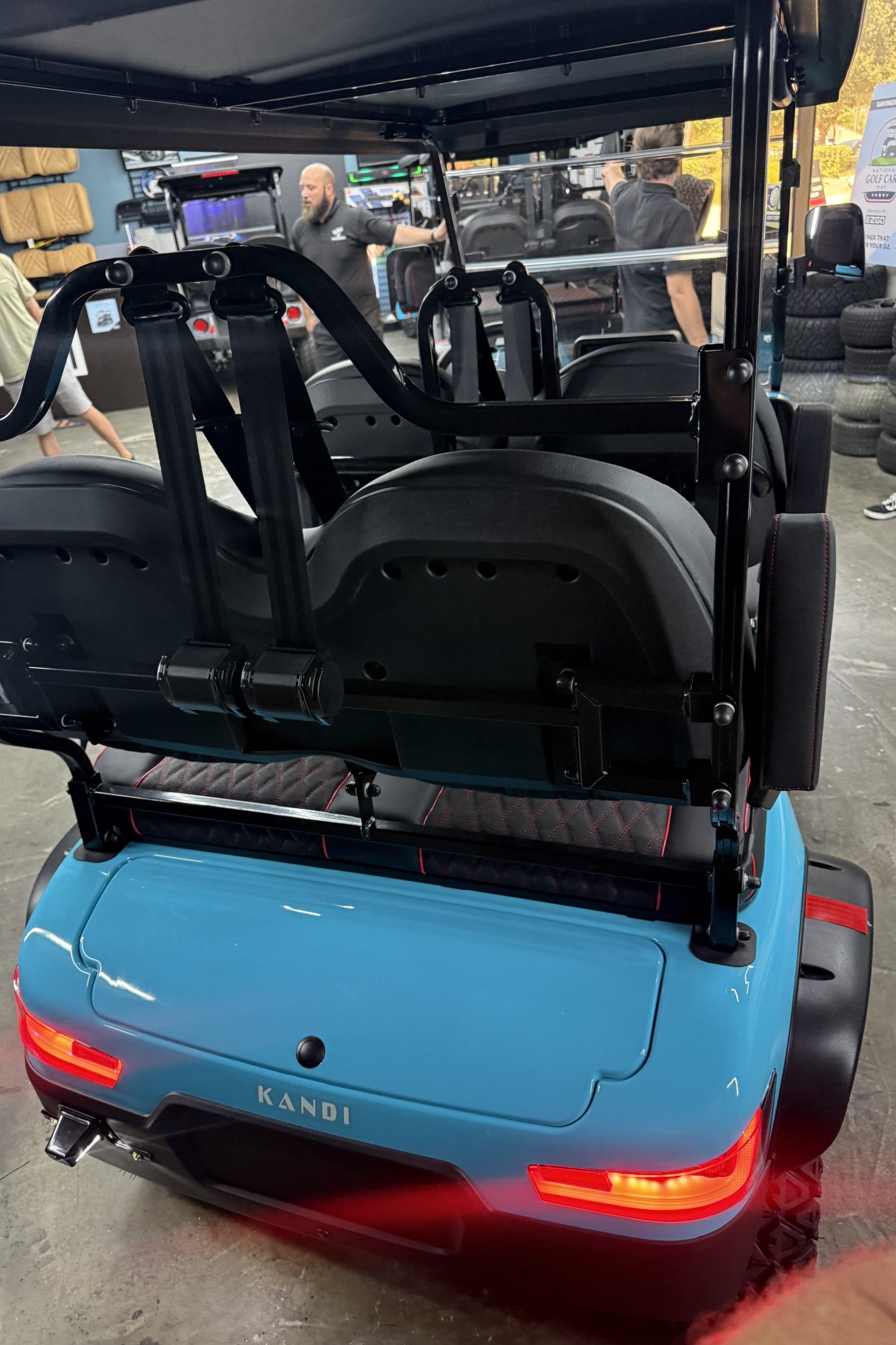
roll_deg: +6.8
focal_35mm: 25
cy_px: 673
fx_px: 933
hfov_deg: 51.2
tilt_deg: -27.7
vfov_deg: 71.5
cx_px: 419
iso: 320
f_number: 1.78
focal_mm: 6.76
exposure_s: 1/60
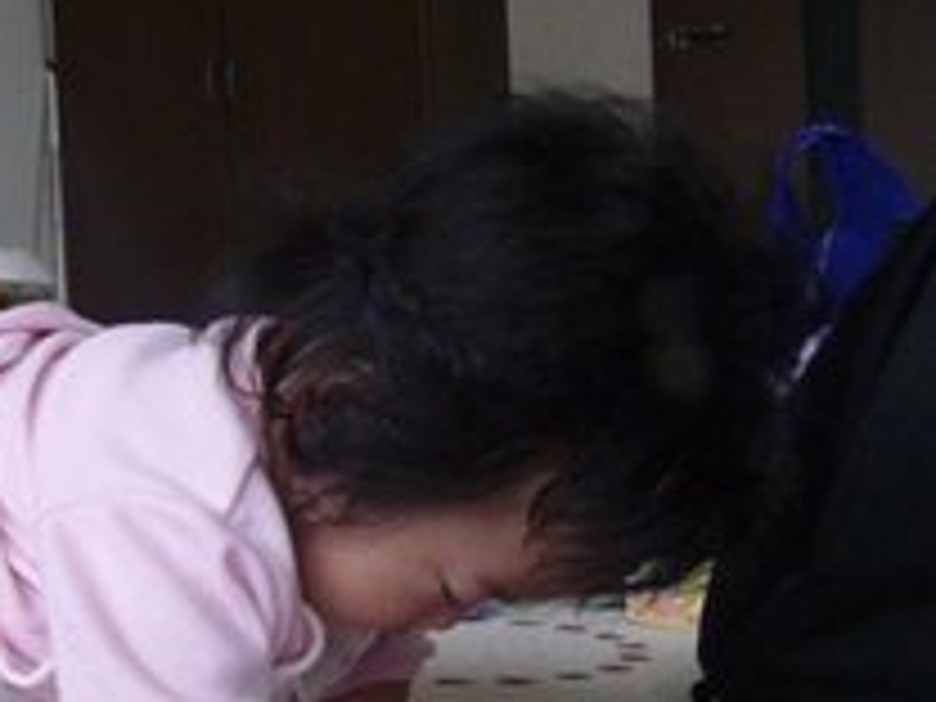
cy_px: 590
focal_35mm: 77
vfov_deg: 18.9
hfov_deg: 24.4
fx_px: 2082
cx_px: 45
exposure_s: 1/30
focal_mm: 6.7
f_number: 2.8
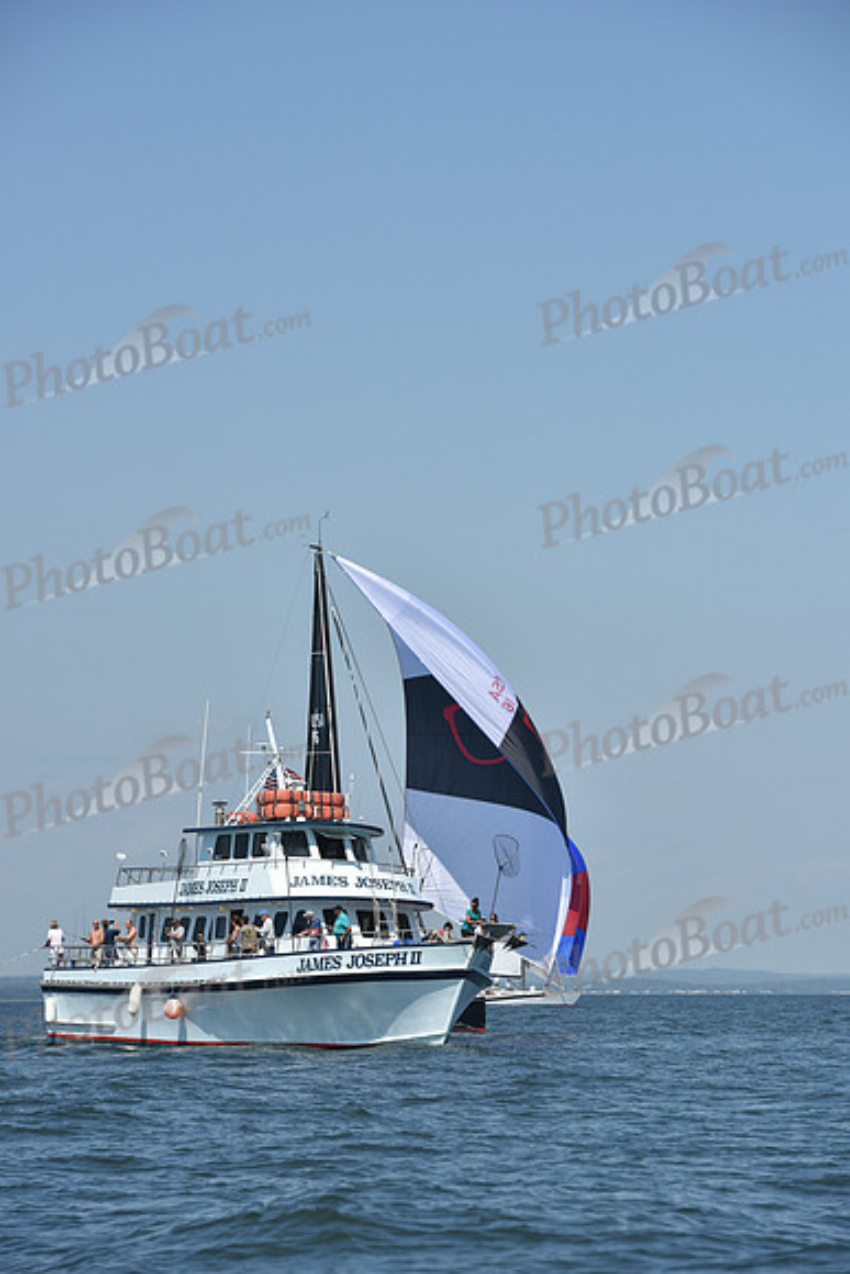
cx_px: 425
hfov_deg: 8.9
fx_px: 5486
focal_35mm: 155
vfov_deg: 13.2
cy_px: 637
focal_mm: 155
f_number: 8
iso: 250
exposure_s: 1/1250
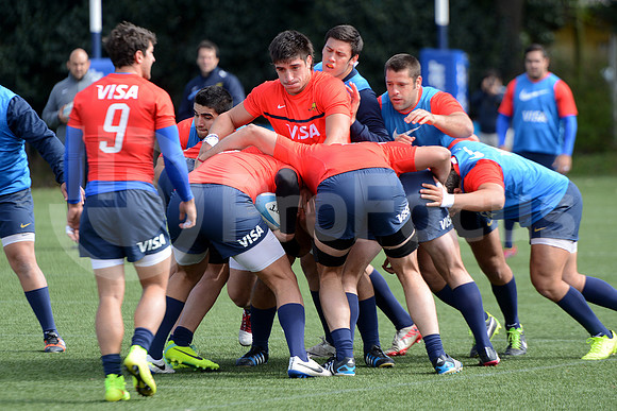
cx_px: 308
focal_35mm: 270
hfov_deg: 7.6
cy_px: 206
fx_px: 4628
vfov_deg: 5.1
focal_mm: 270
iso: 400
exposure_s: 1/500
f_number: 4
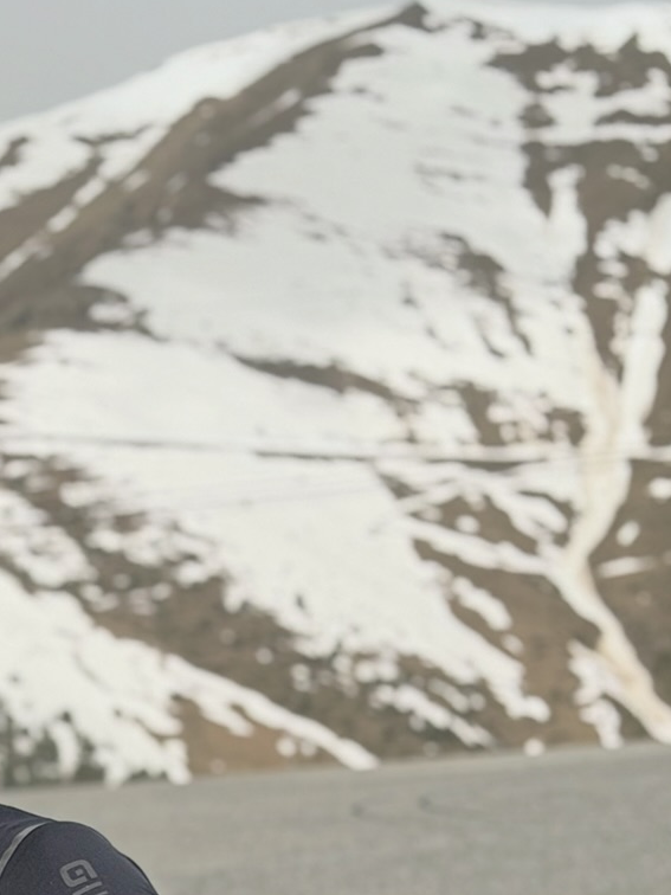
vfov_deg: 14.5
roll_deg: +1.8
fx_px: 3360
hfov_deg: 11.1
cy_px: 1163
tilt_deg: -7.5
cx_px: -227
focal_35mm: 130
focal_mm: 6.76
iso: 64
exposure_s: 1/7143
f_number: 1.78
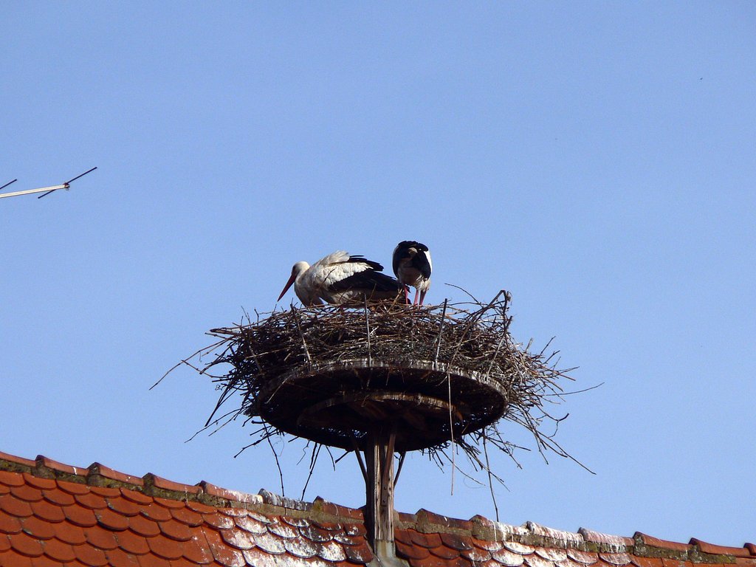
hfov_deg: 4.6
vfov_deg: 3.4
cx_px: 378
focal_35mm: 432
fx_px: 9435
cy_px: 284
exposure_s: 1/500
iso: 80
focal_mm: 72
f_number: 5.6
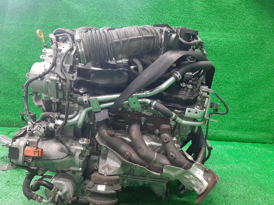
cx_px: 155
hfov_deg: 55.2
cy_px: 128
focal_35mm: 33
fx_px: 261
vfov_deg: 42.6
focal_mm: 3.93
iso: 203
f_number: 1.7
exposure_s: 1/50
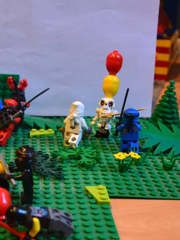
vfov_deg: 26.3
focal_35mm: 74
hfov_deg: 19.6
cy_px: 122
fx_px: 513
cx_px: 21
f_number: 4.5
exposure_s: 1/15
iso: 800
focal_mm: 25
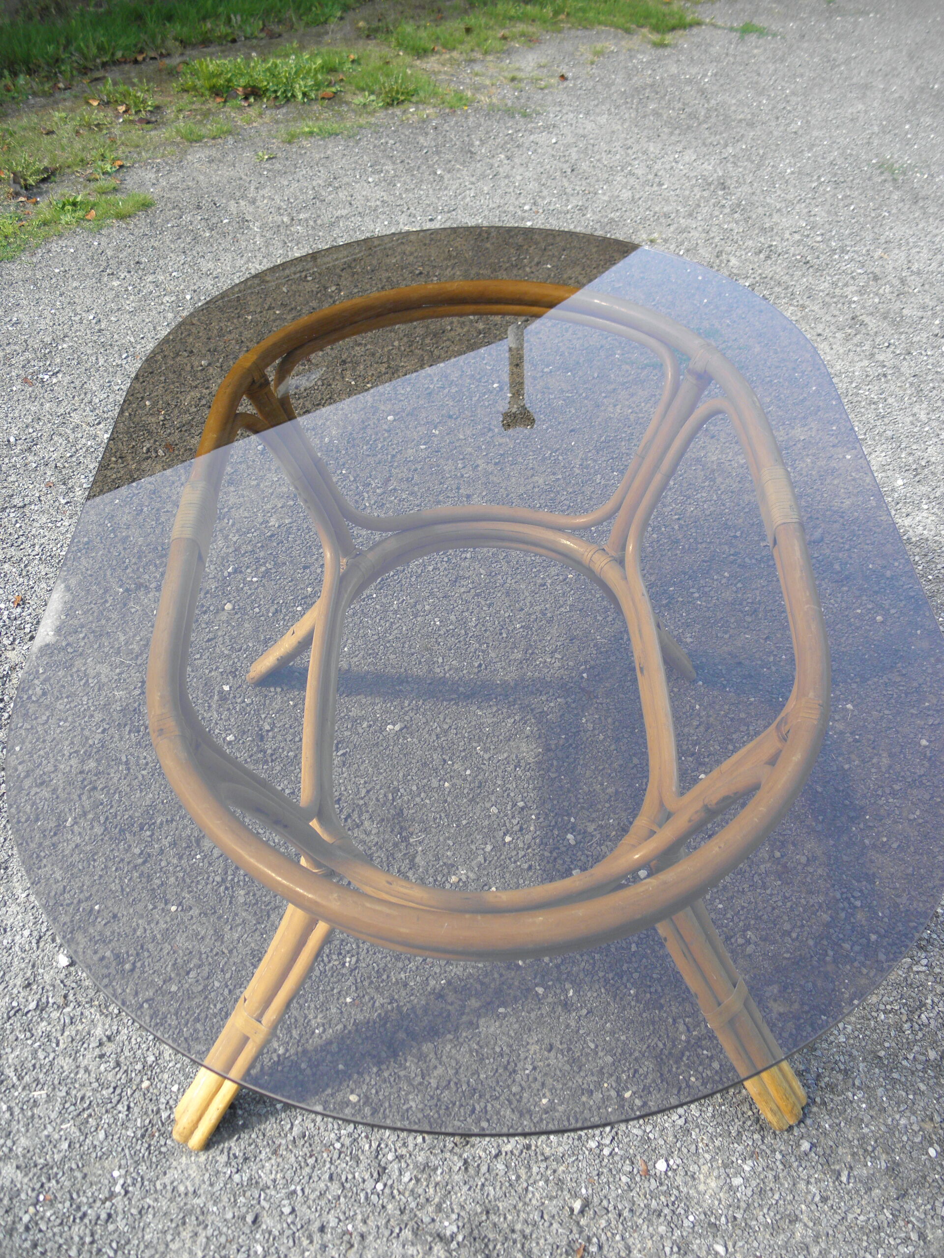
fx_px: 1091
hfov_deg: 46.8
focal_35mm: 30
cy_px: 629
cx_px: 472
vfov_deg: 60.0
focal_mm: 5.5
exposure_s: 1/100
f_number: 3.6
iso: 100
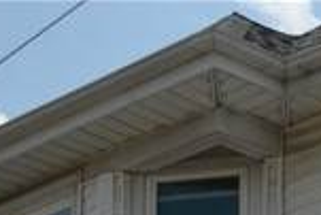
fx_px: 2892
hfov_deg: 6.2
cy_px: 768
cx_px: 687
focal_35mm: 324
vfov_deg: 4.0
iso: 100
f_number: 8
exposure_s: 1/400
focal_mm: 30
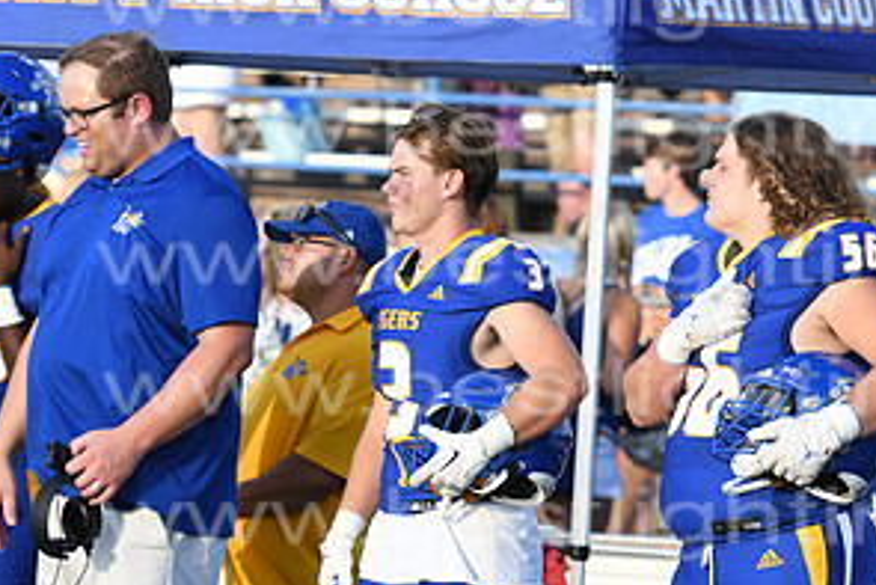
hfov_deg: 5.2
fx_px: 9689
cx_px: 781
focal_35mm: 398
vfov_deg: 3.5
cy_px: 459
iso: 160
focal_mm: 135
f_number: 5.6
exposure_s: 1/500
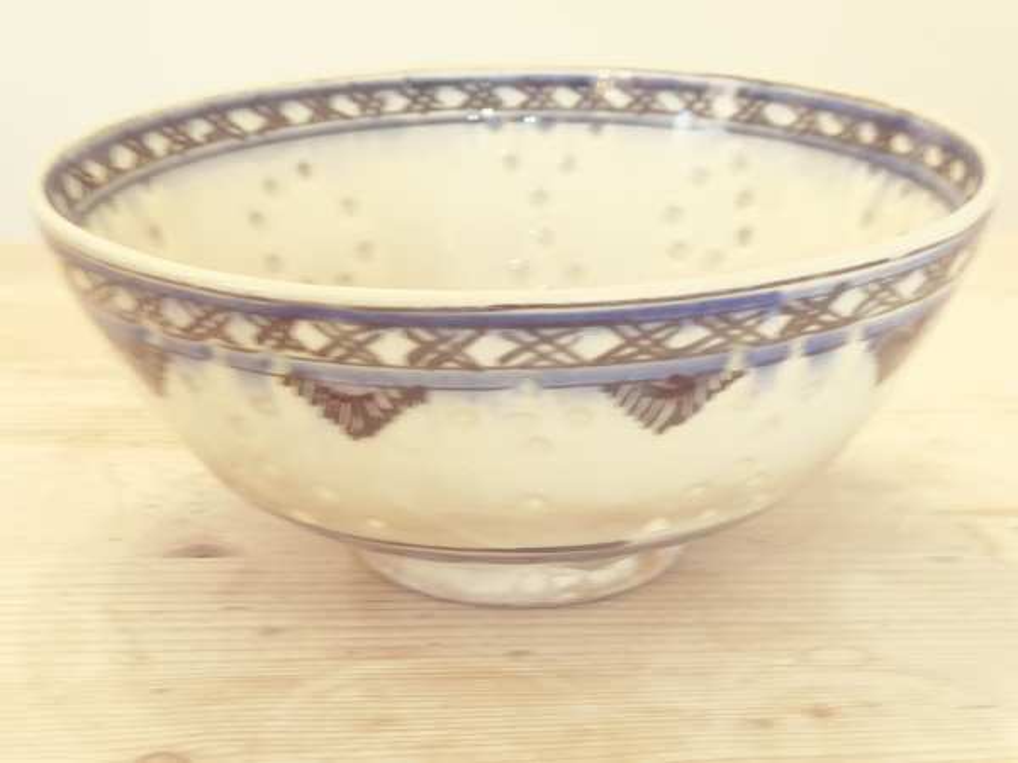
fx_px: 2059
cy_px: 382
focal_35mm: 70
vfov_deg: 21.0
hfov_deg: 27.8
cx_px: 509
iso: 400
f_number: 4.5
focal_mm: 12.5
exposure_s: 1/10
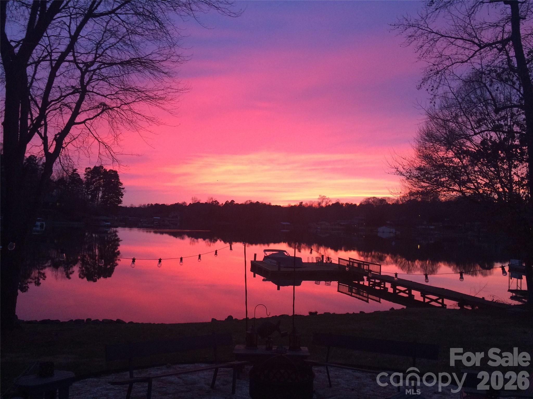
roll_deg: -2.3
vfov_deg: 48.2
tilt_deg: +1.9
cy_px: 200
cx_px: 266
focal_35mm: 29
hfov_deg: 61.7
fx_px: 447
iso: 125
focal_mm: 4.15
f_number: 2.2
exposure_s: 1/30
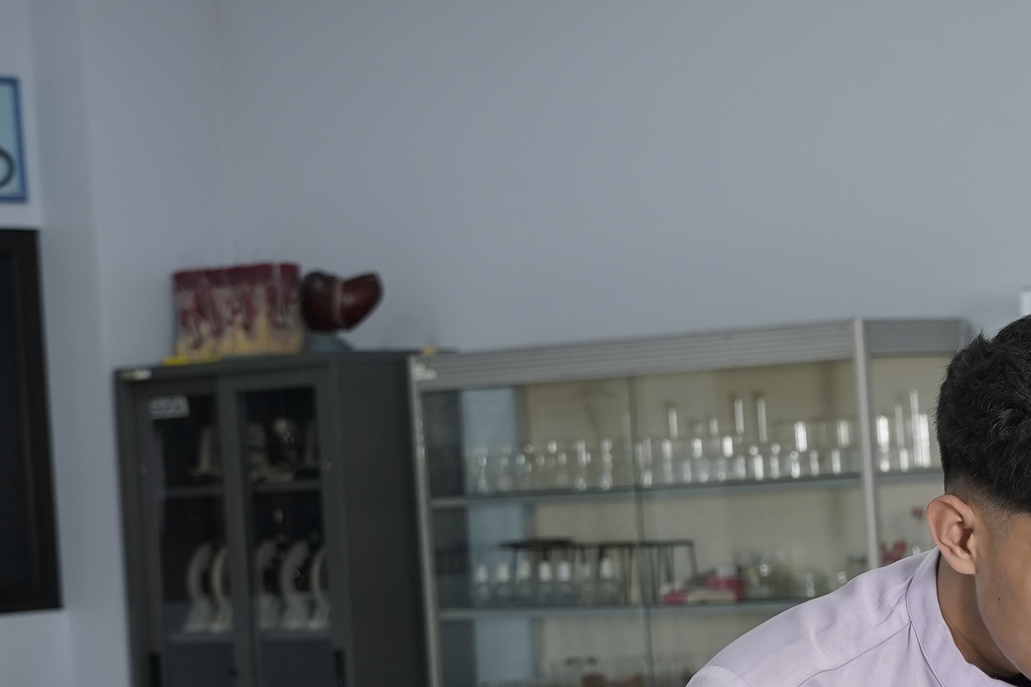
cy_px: 615
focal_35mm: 128
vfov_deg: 10.6
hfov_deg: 15.2
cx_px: 1331
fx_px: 3678
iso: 320
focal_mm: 35.4
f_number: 4
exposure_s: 1/125
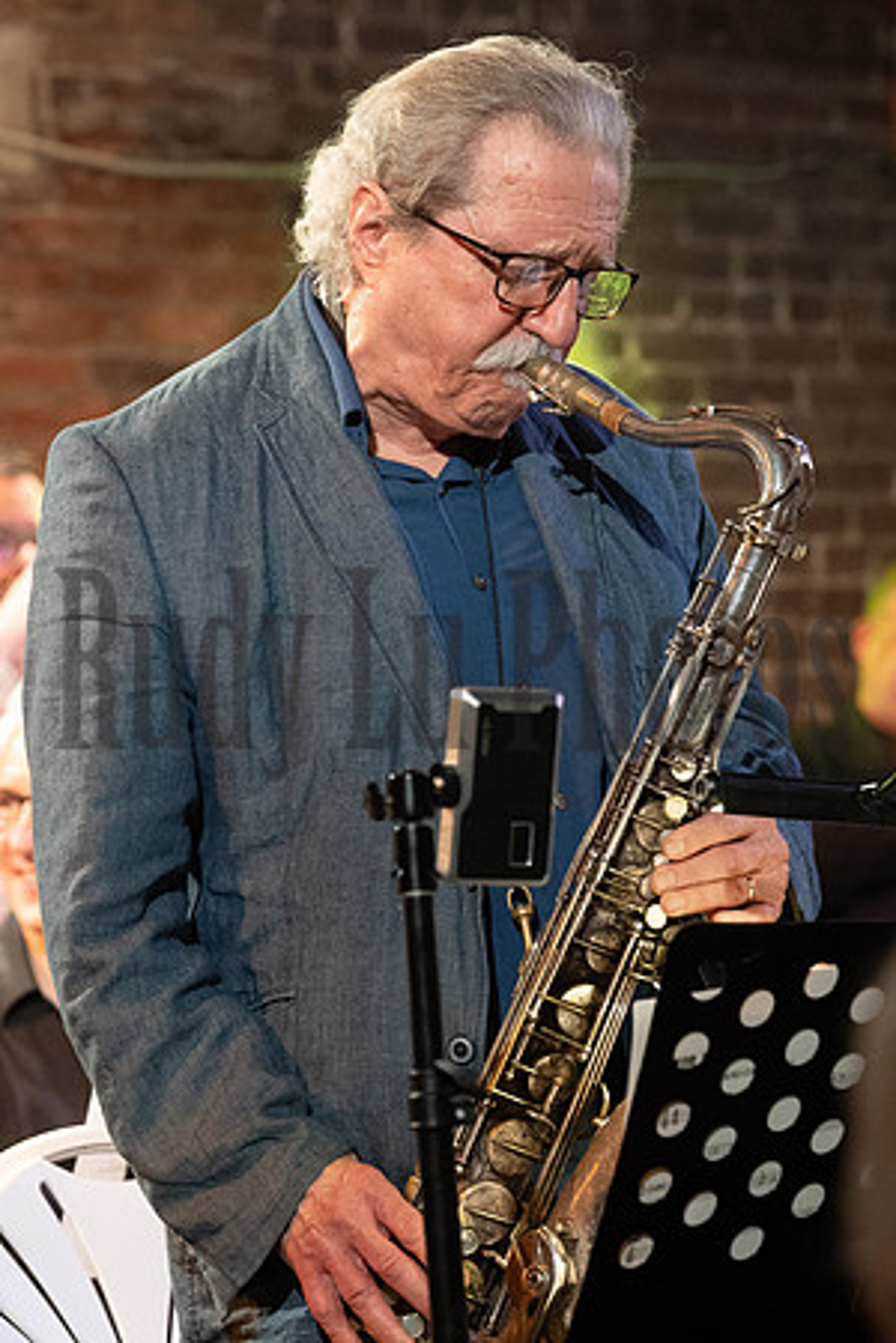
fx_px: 4704
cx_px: 448
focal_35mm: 126
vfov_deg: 16.3
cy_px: 672
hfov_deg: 10.9
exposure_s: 1/160
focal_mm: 84
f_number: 4
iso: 5000
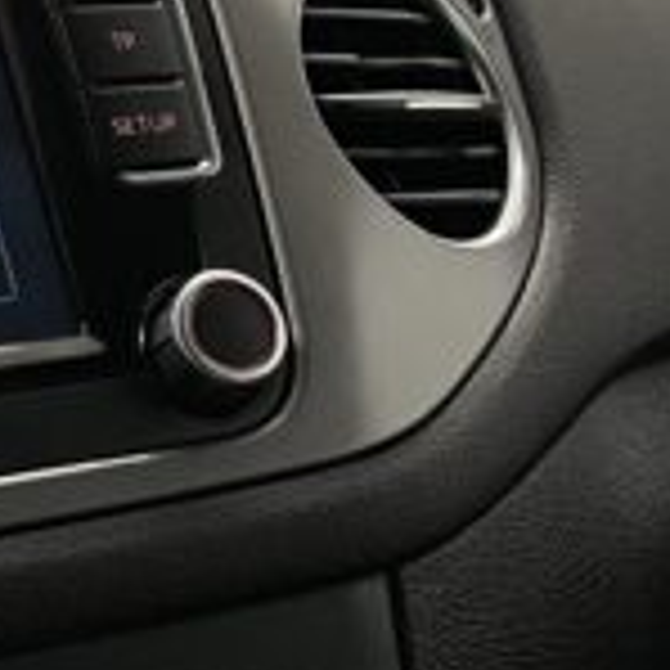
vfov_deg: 14.1
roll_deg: -0.3
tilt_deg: -12.5
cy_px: 180
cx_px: 256
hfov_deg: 14.2
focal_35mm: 123
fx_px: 2693
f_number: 1.5
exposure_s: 1/50
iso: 100
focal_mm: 5.7
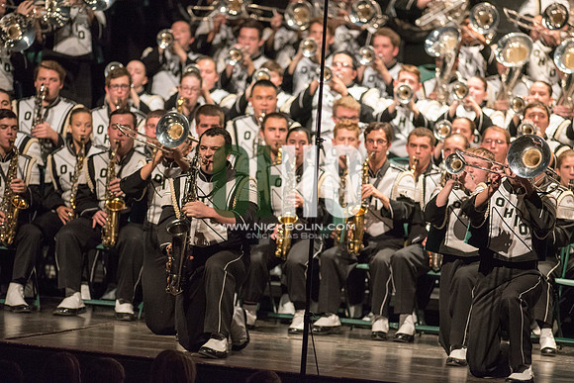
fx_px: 4784
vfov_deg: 4.6
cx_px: 287
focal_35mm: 300
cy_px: 192
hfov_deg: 6.9
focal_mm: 300
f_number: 2.8
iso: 4000
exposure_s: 1/500
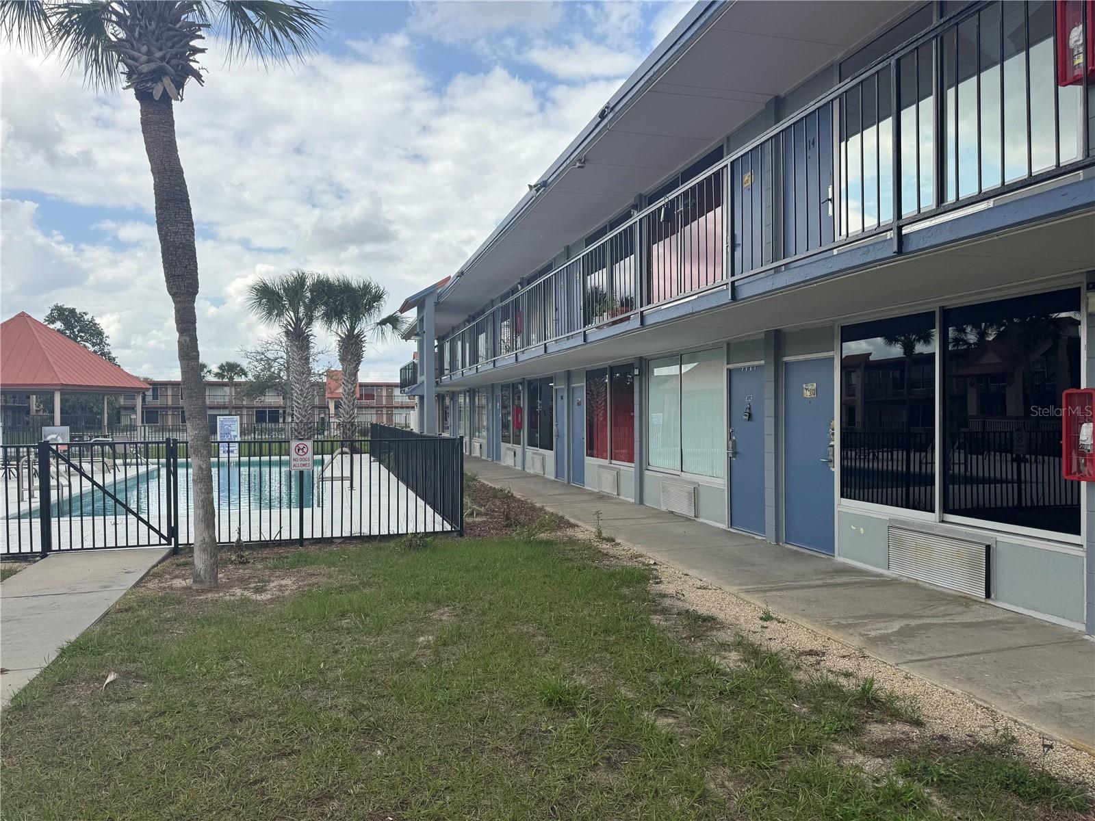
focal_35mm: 24
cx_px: 548
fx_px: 759
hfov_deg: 71.6
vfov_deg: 56.8
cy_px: 410
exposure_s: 1/2833
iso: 80
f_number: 1.78
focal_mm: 6.76
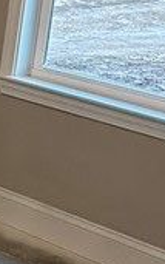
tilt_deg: -9.9
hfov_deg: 7.4
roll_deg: -3.7
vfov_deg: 13.7
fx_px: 1093
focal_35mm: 152
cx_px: -367
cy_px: 73
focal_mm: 6.86
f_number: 1.78
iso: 160
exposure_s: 1/120
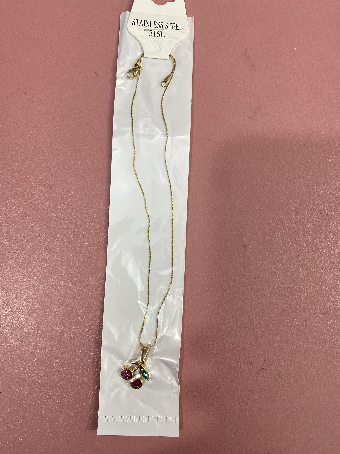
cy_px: 227
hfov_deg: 53.0
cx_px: 170
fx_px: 341
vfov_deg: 67.3
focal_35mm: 26
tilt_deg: -86.0
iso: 64
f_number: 1.8
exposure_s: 1/100
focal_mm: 4.25
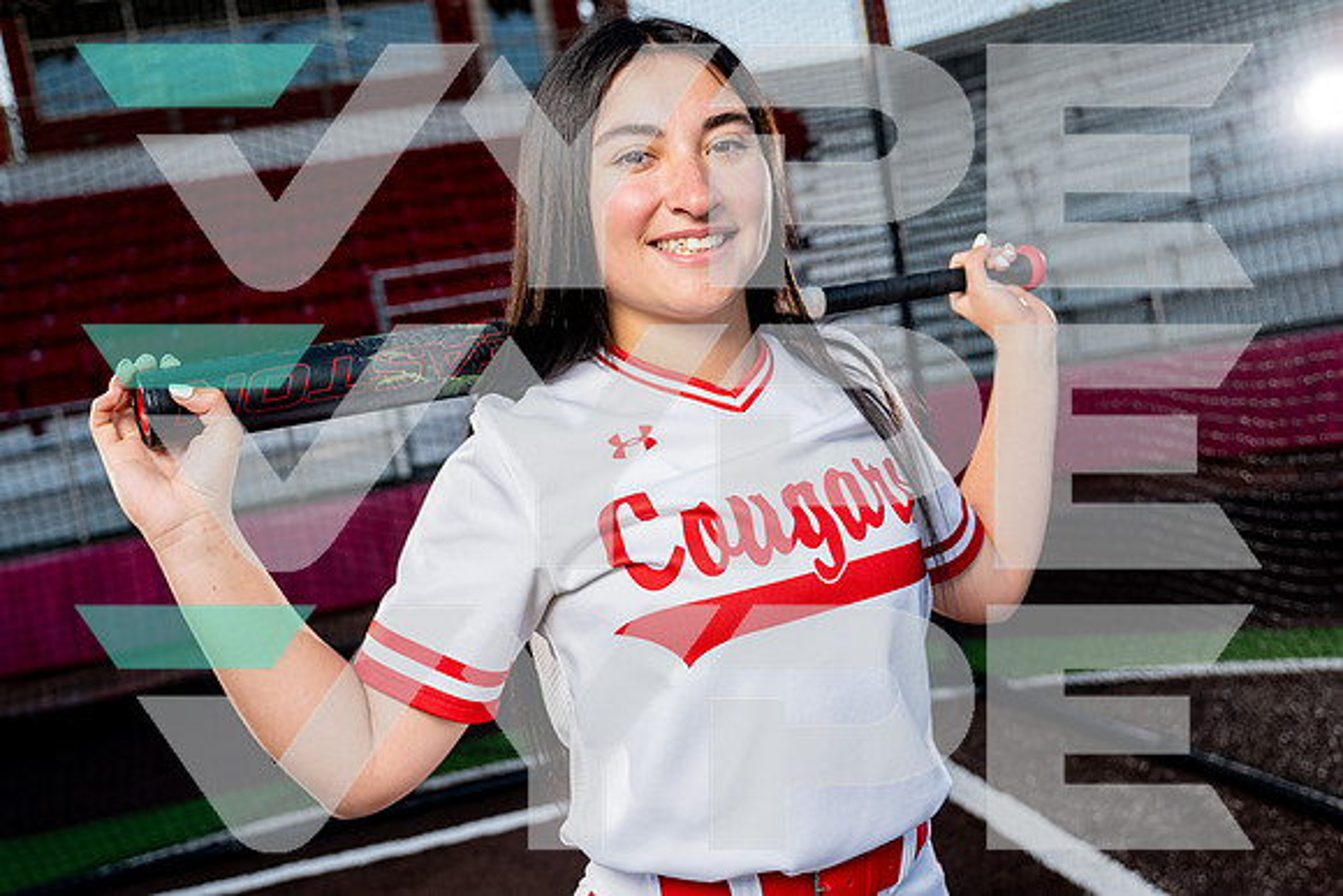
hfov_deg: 48.5
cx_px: 677
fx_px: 1490
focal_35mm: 40
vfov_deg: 33.5
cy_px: 446
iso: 100
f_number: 4
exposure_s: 1/250
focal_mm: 37
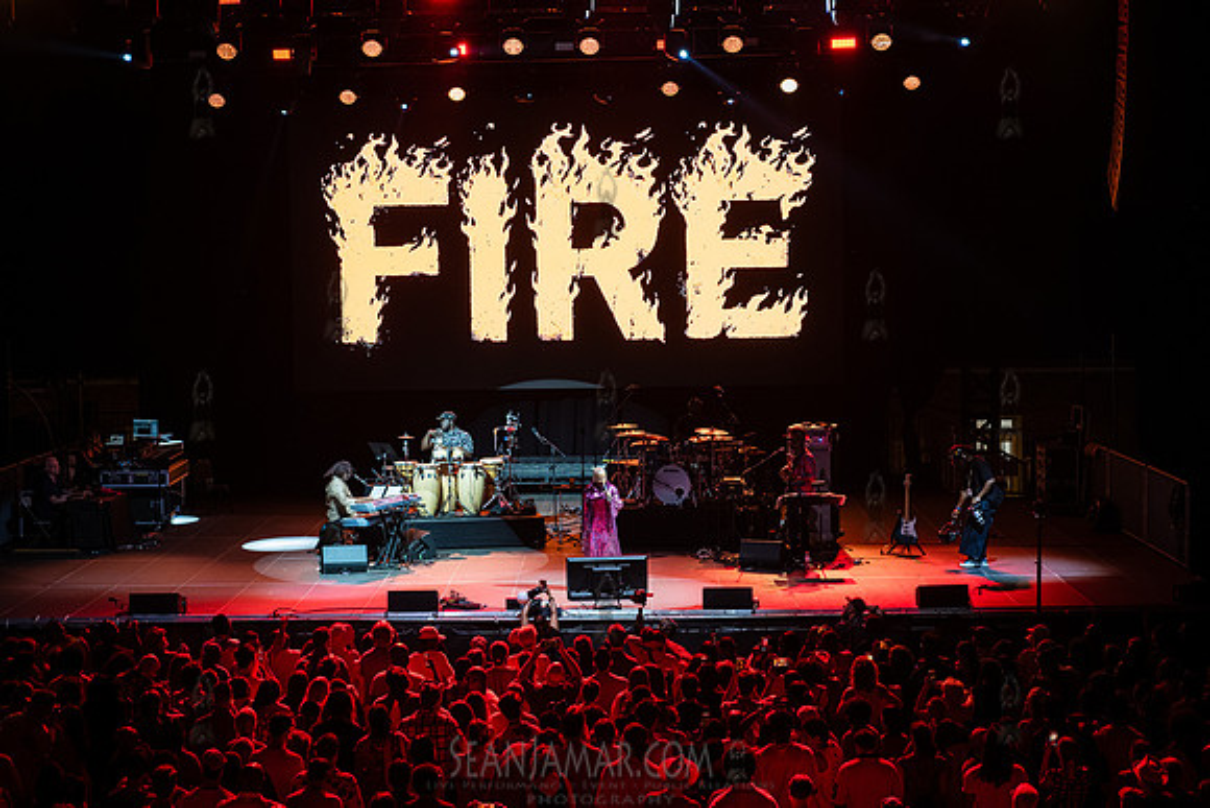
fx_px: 2468
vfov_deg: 18.6
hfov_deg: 27.6
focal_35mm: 73
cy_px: 404
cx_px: 601
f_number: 4.5
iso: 5000
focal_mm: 70
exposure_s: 1/500
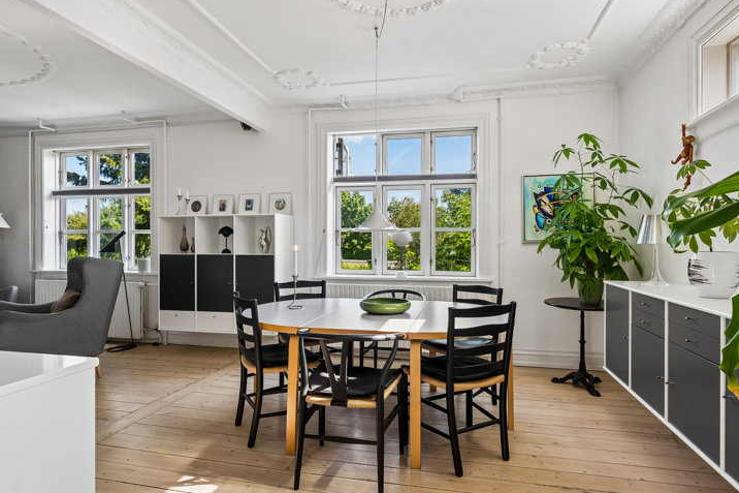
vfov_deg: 63.0
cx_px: 380
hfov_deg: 85.2
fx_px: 401
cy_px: 246
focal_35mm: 20
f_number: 7.1
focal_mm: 17.5
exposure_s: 1/100
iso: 400
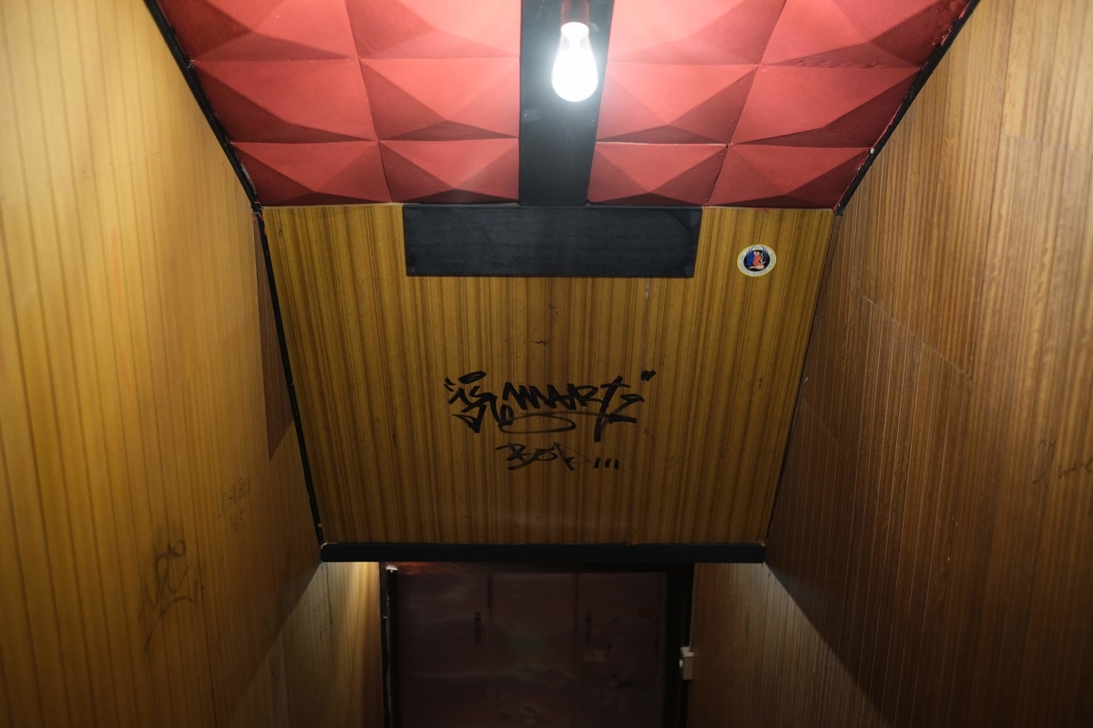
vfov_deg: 37.9
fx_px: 1063
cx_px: 546
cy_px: 364
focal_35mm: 35
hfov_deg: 54.4
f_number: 1.4
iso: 1250
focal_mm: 23
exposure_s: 1/60
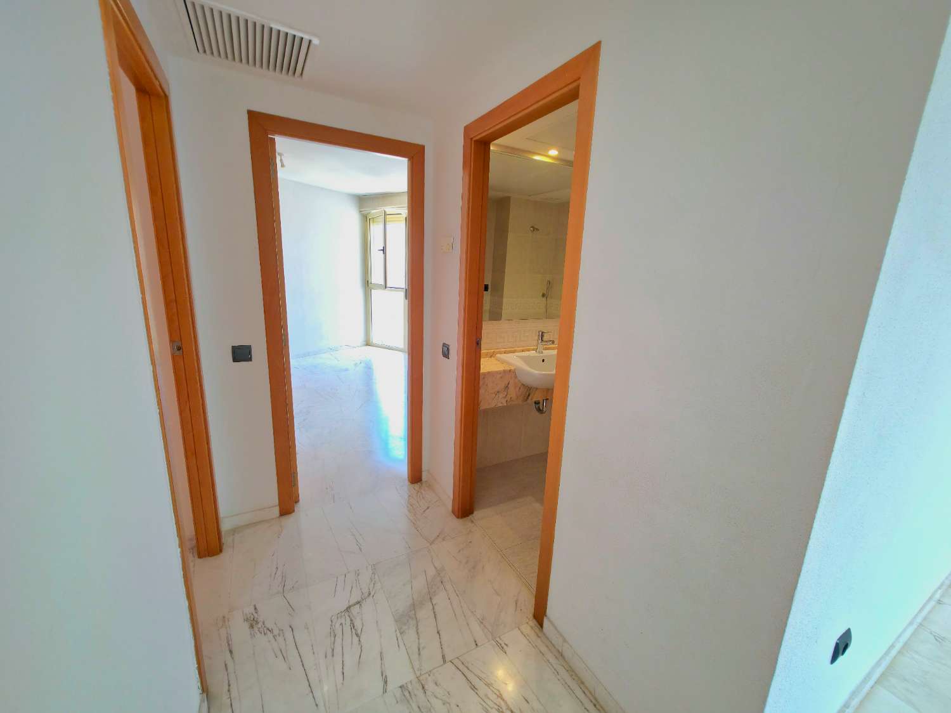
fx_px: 357
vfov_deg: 89.9
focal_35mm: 13
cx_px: 476
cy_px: 356
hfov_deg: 106.2
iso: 50
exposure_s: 1/101
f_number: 1.9
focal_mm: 2.2
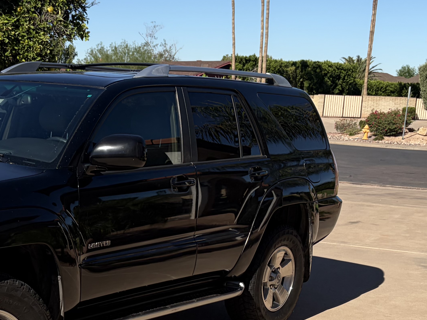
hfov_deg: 27.2
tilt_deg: -12.1
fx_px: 863
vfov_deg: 20.7
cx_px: 81
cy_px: 268
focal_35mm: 70
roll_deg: -2.2
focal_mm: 5.96
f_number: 1.6
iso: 64
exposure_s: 1/5348
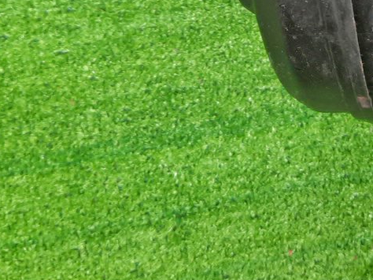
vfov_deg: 17.7
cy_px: -119
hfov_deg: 25.4
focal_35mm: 76
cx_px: 282
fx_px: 819
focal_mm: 4.6
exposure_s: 1/50
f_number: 2
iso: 169
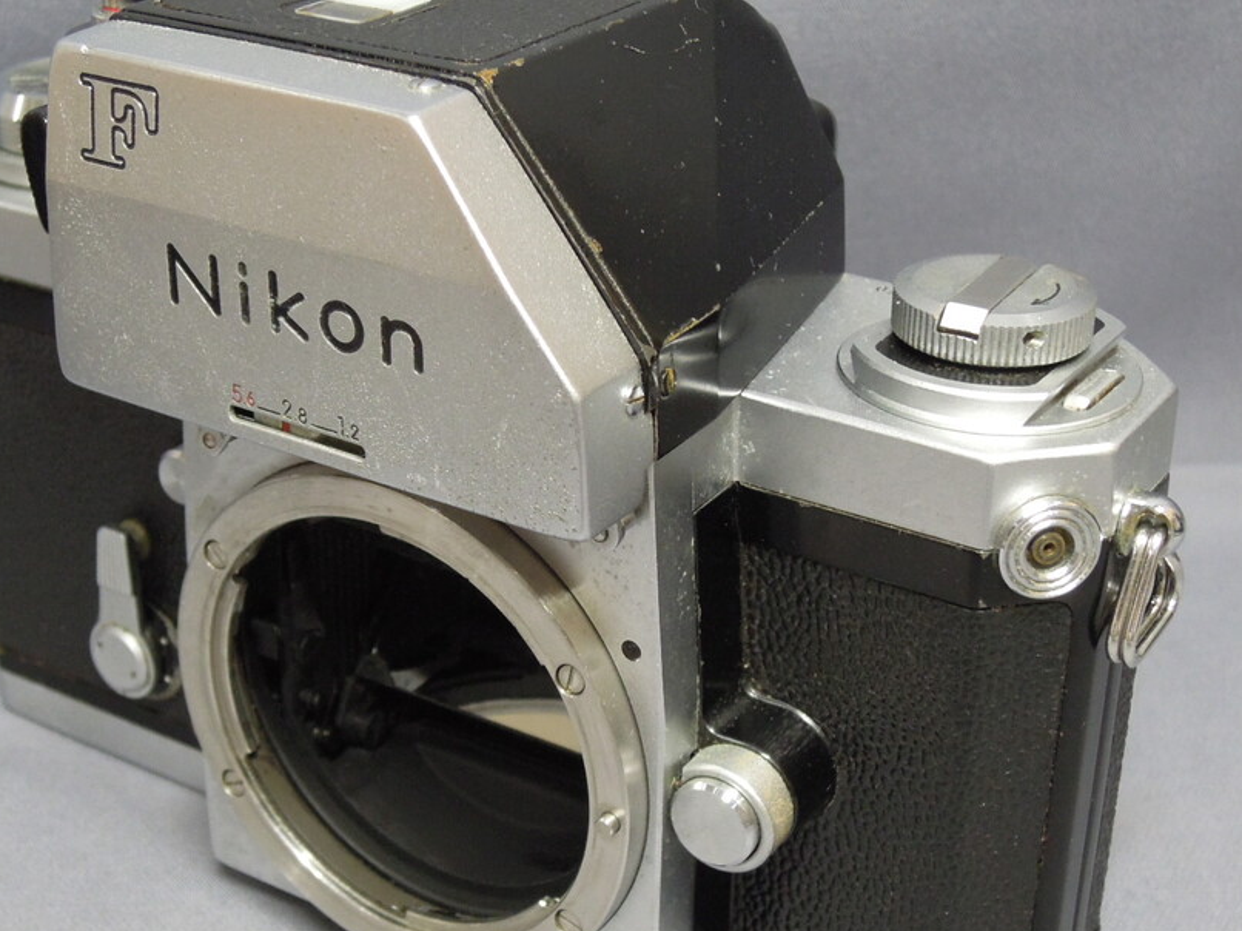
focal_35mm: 67
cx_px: 456
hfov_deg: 28.9
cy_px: 496
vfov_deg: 21.9
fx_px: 2403
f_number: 3.5
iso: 400
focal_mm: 8.1
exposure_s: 1/30
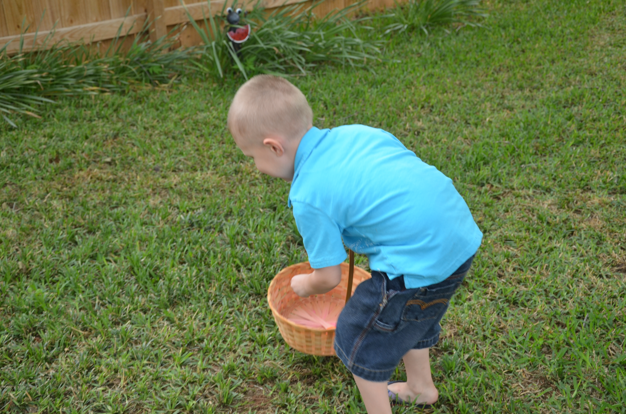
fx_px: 989
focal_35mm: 57
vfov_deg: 23.7
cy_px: 207
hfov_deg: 35.1
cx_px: 313
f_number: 5.6
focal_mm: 38
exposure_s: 1/125
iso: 280
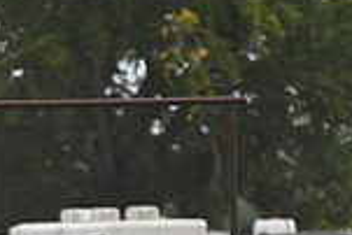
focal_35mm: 770
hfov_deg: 2.7
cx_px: -84
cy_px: 380
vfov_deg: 1.8
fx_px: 7536
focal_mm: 200
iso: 640
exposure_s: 1/8000
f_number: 2.8
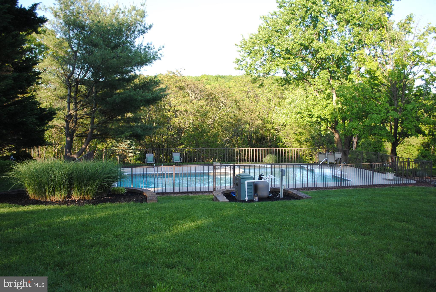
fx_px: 364
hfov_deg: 61.8
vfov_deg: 43.8
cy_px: 146
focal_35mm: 30
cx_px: 218
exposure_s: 1/160
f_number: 3.8
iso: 100
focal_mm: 20
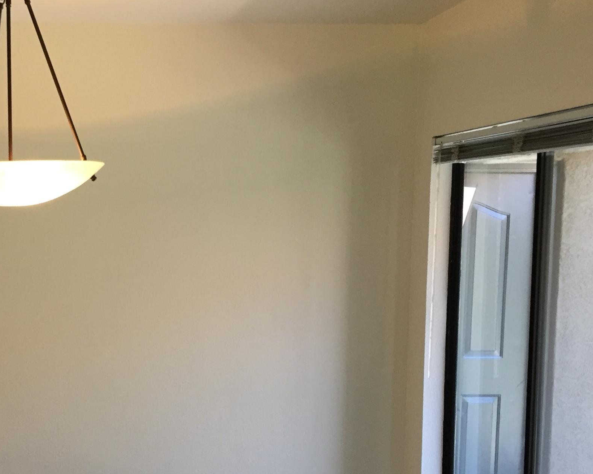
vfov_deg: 27.7
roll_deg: -1.1
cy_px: 356
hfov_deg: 33.5
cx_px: 103
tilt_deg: -6.6
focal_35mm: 54
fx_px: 948
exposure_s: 1/30
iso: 50
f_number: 2.2
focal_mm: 4.15
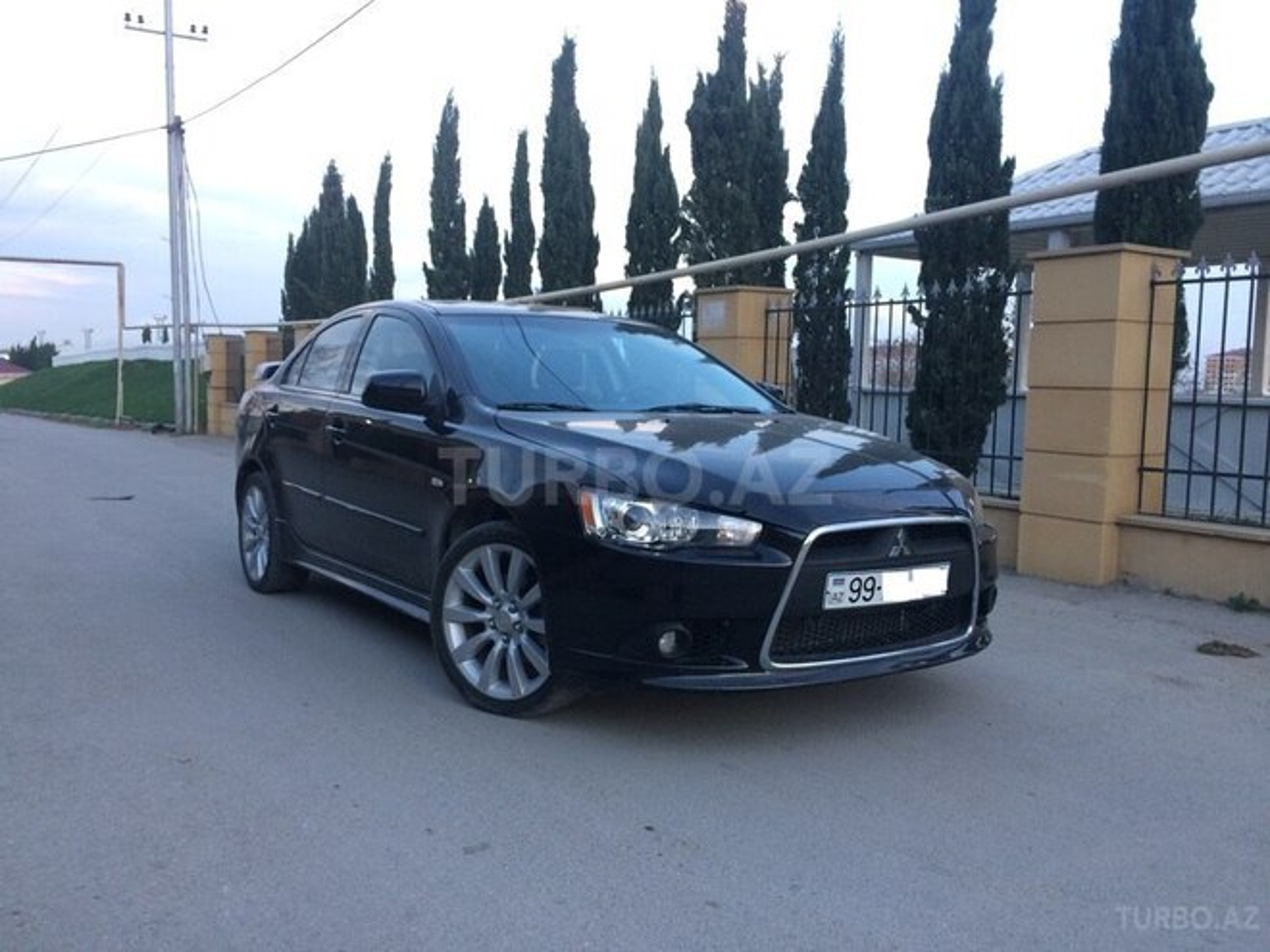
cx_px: 635
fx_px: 1064
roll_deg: -1.9
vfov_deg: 48.2
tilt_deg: -5.8
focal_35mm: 29
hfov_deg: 61.7
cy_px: 476
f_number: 2.2
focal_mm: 4.15
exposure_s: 1/33
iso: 40
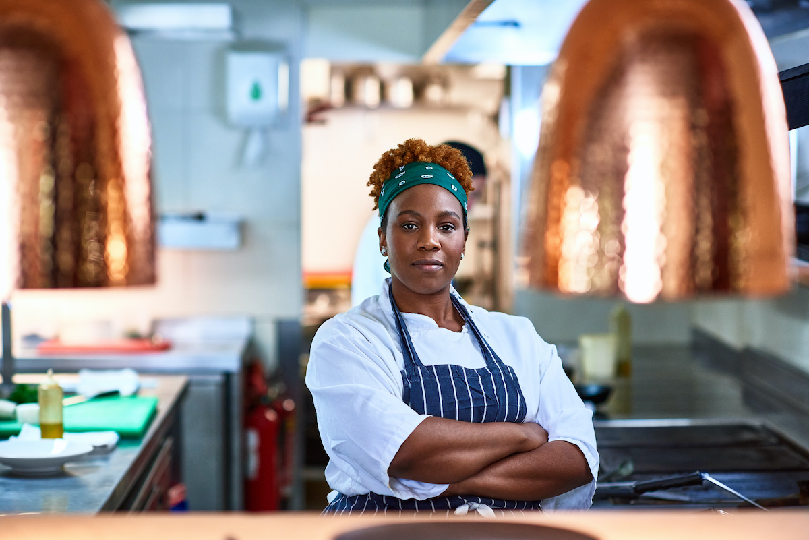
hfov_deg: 23.9
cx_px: 404
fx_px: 1911
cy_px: 270
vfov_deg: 16.1
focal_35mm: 85
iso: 1250
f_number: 2.2
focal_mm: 85
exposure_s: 1/250
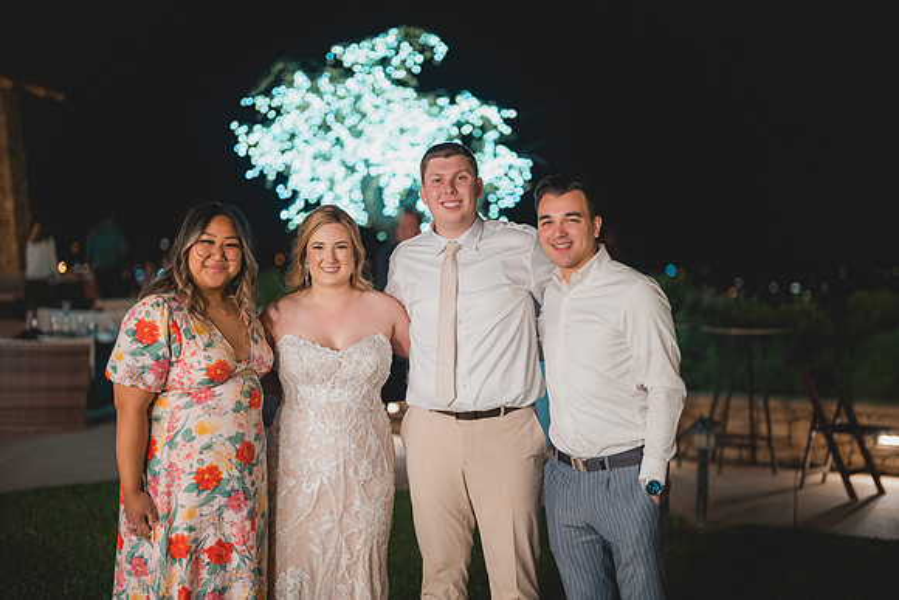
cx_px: 450
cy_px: 300
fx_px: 1249
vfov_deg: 27.0
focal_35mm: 50
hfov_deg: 39.6
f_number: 1.2
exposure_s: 1/125
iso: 1600
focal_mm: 50
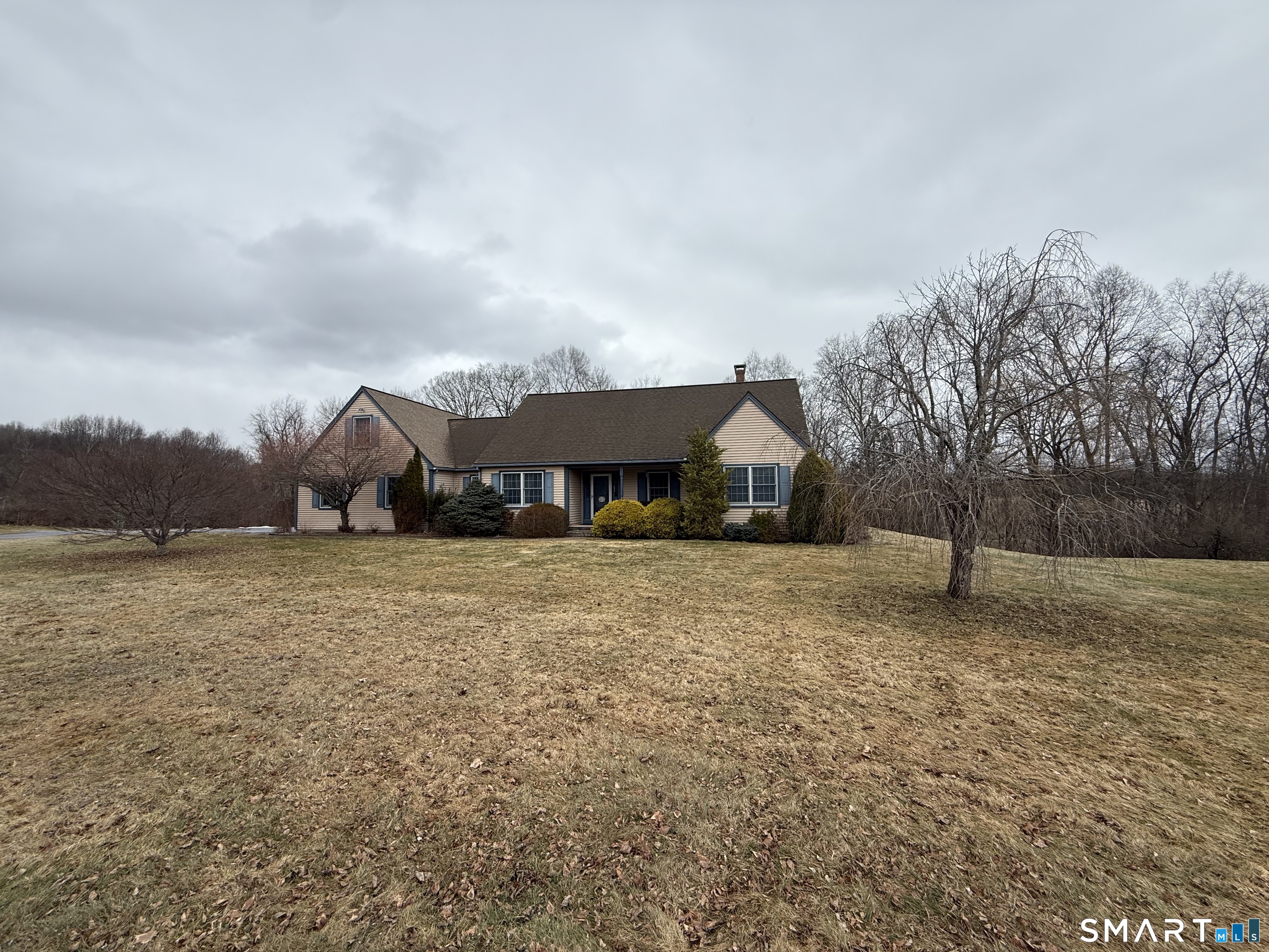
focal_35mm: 14
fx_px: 513
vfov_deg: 85.7
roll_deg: +0.9
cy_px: 476
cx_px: 634
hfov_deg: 102.1
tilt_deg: +3.3
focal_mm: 2.22
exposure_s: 1/901
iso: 50
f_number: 2.2
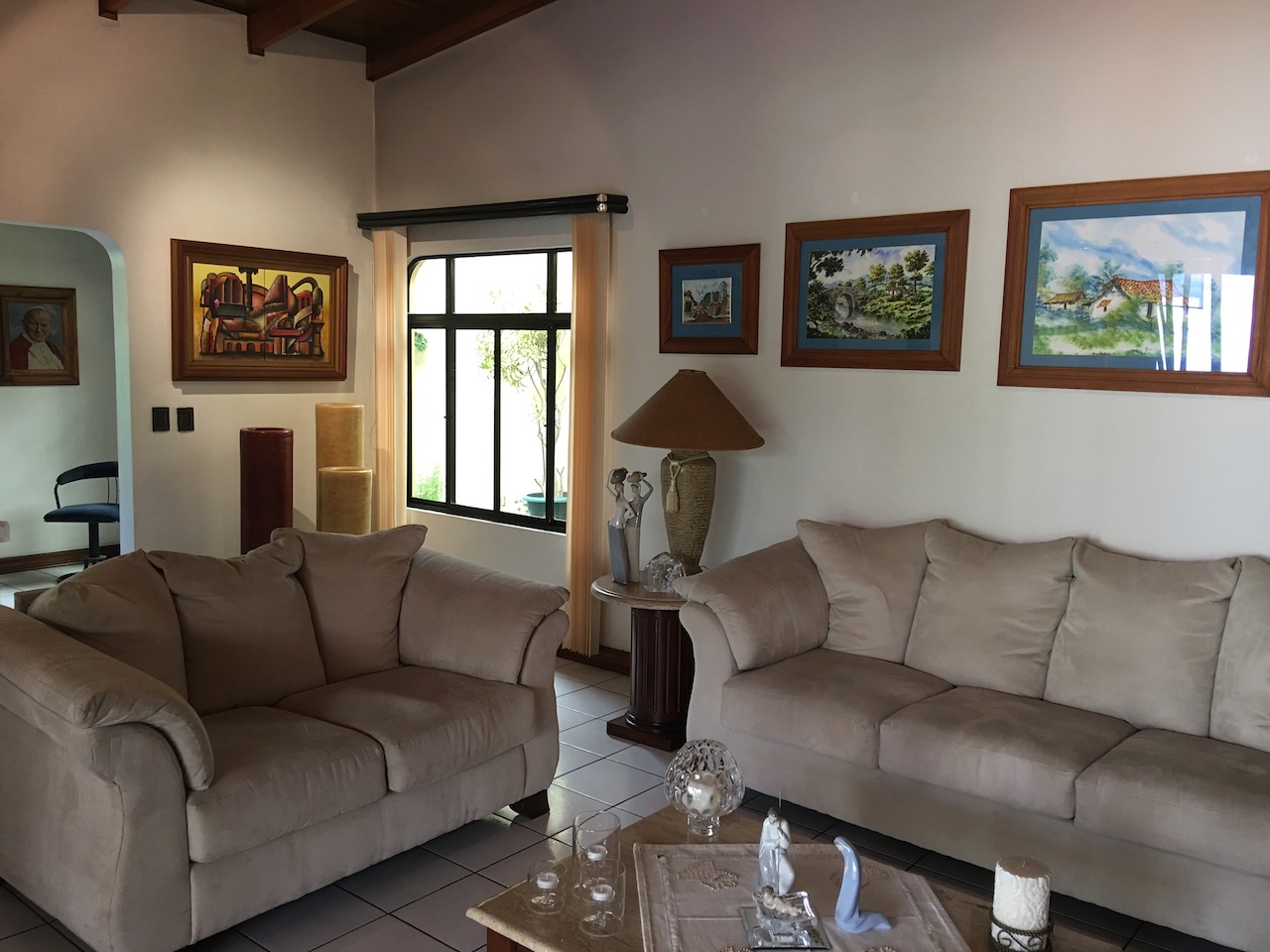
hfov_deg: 61.7
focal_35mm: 29
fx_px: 1064
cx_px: 635
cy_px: 476
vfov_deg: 48.2
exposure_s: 1/15
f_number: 2.2
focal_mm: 4.15
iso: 50
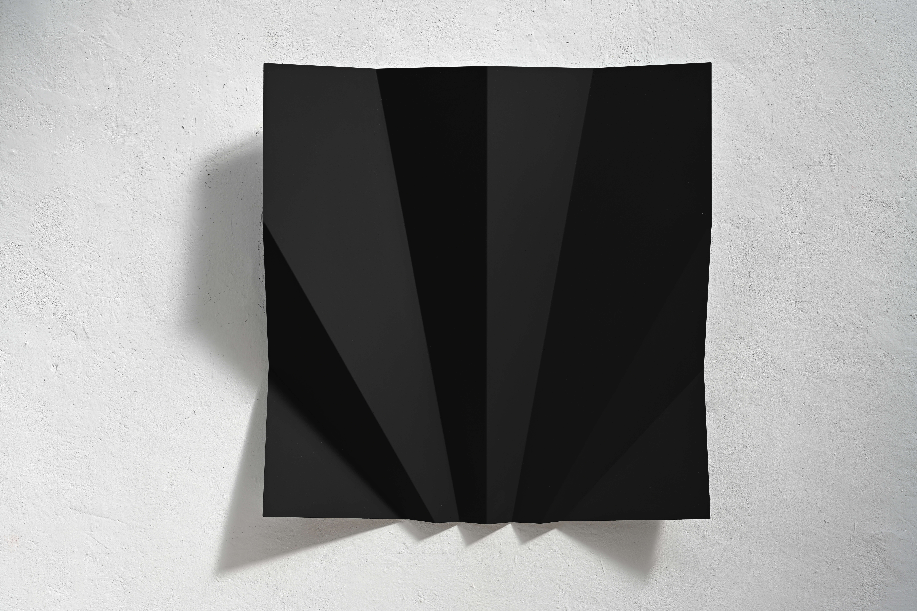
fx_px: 1274
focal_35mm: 50
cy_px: 306
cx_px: 458
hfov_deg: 39.6
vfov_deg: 27.0
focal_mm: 50
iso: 100
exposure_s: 1/80
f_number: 4.5
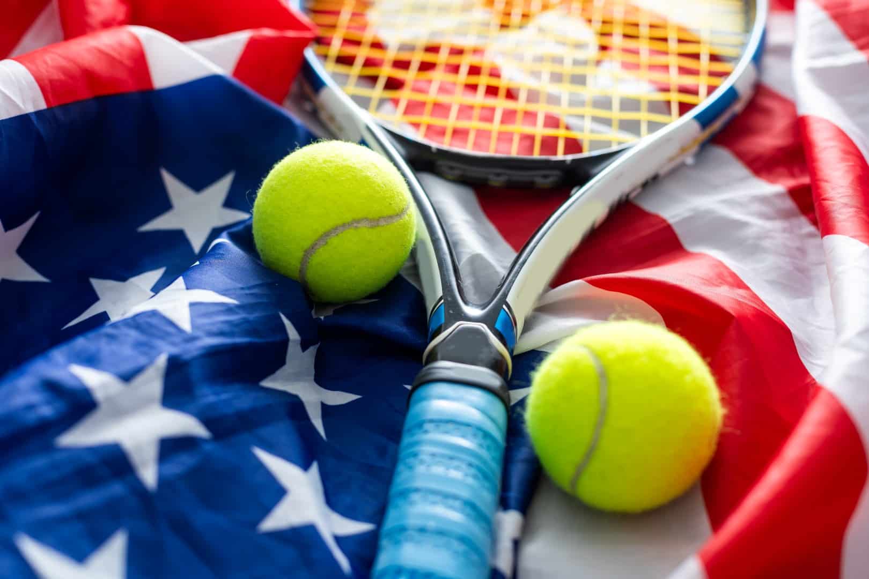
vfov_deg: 27.0
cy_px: 290
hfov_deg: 39.6
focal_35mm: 50
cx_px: 434
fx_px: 1207
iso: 80
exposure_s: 1/160
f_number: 3.2
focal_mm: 50
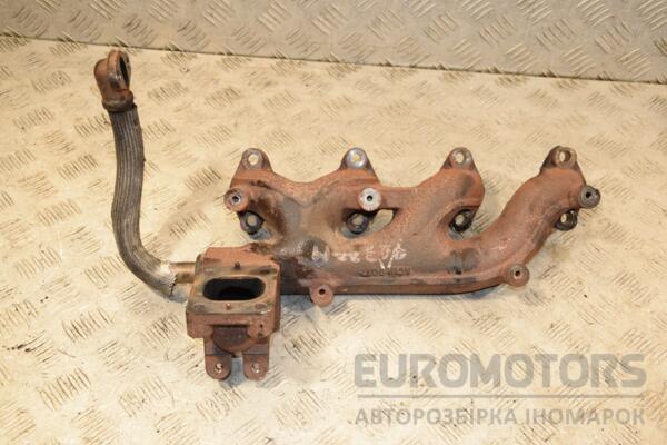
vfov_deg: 28.1
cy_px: 222
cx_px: 334
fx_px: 889
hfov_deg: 41.1
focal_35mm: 48
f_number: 6.3
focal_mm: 32
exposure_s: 1/200
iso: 800
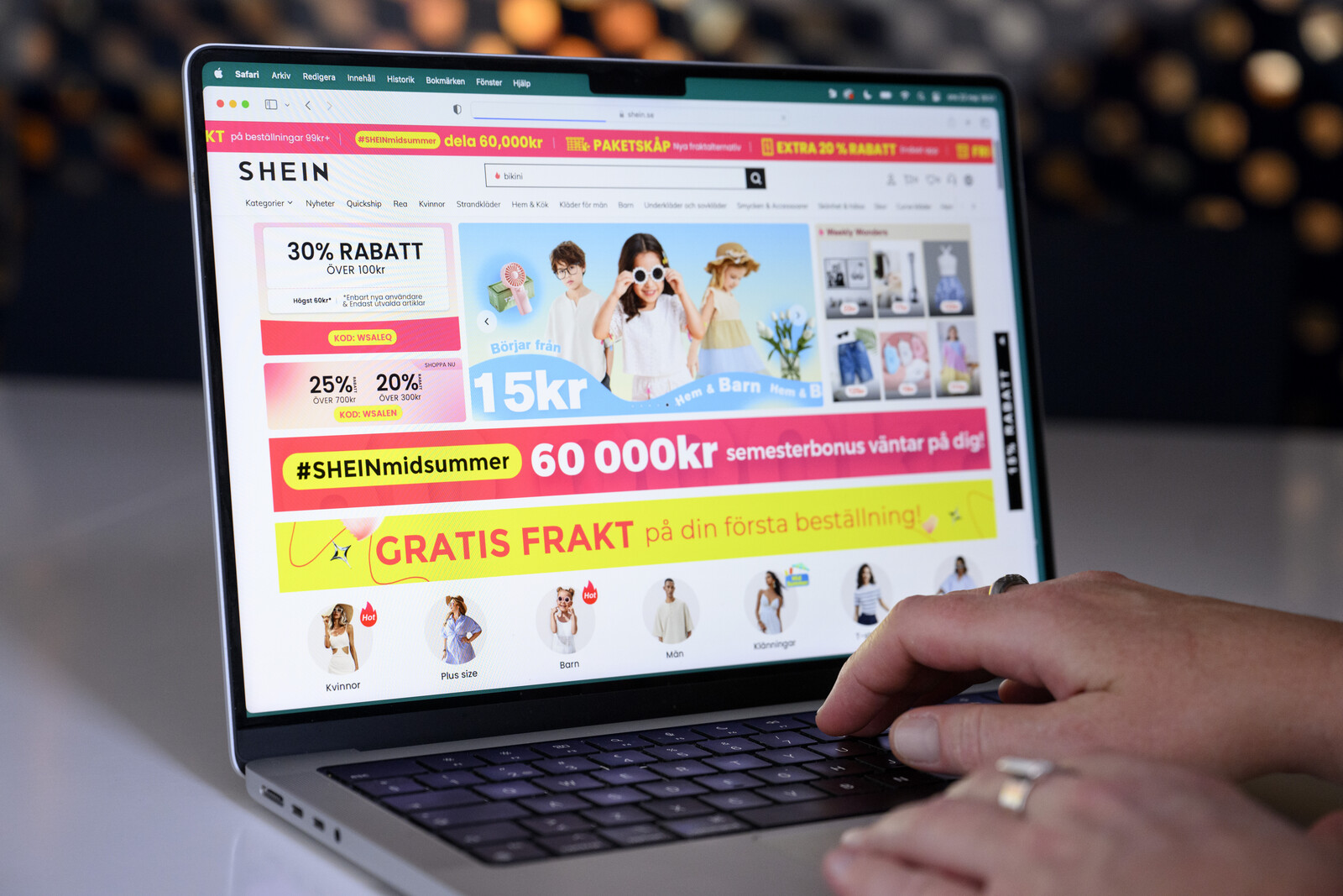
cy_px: 448
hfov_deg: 28.8
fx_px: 2611
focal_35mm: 70
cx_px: 672
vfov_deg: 19.5
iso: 2000
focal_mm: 70
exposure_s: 1/100
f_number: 5
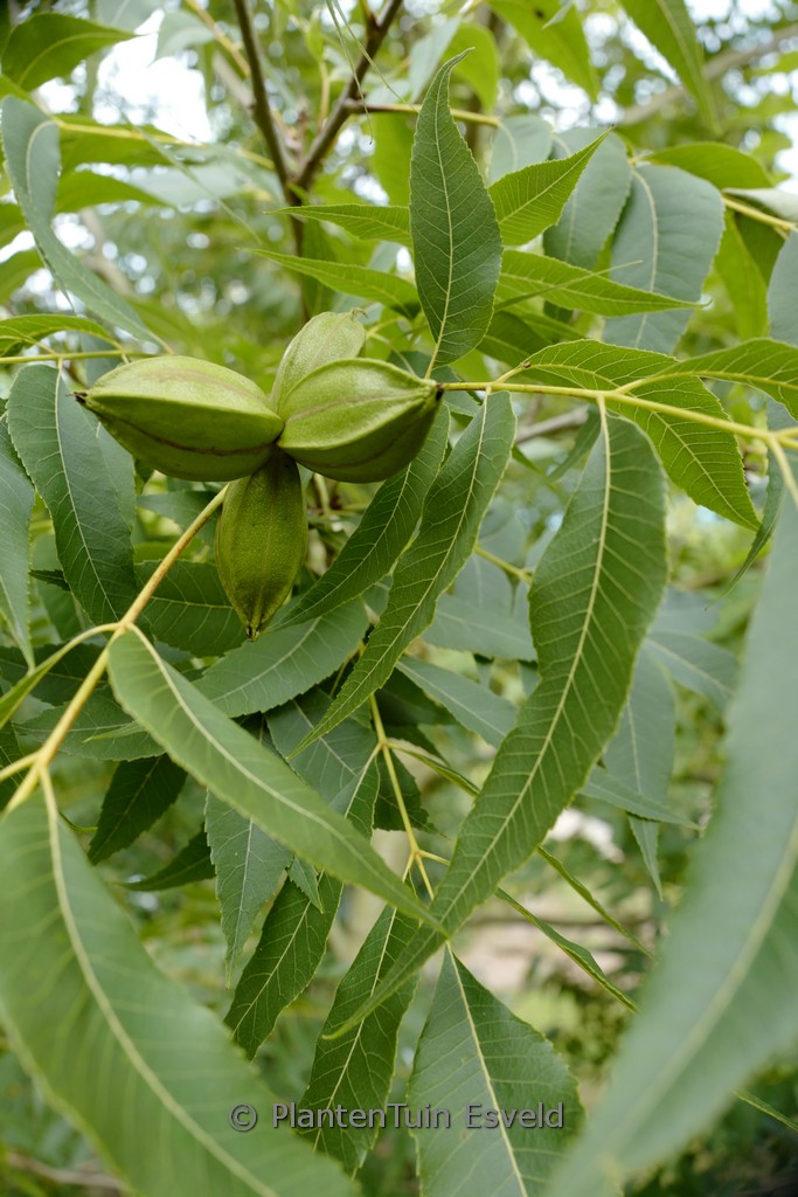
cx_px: 399
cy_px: 598
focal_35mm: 28
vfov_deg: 65.5
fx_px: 931
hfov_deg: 46.4
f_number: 6.3
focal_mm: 28
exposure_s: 1/80
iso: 400
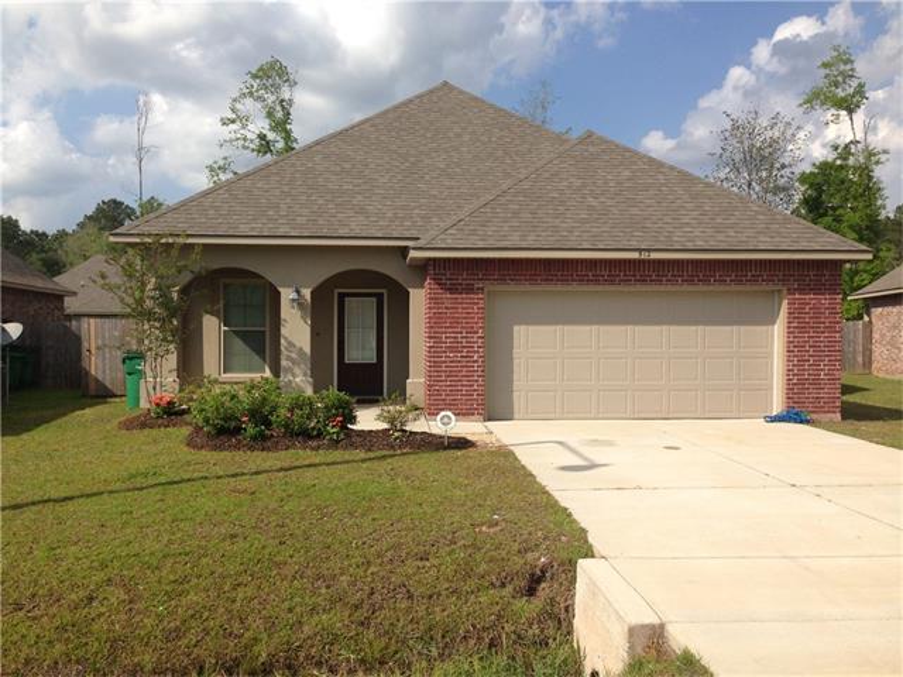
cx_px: 452
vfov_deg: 42.9
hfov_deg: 55.4
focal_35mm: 33
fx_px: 861
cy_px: 338
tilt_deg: -0.2
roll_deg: +1.0
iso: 50
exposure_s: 1/2008
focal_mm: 4.12
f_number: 2.4
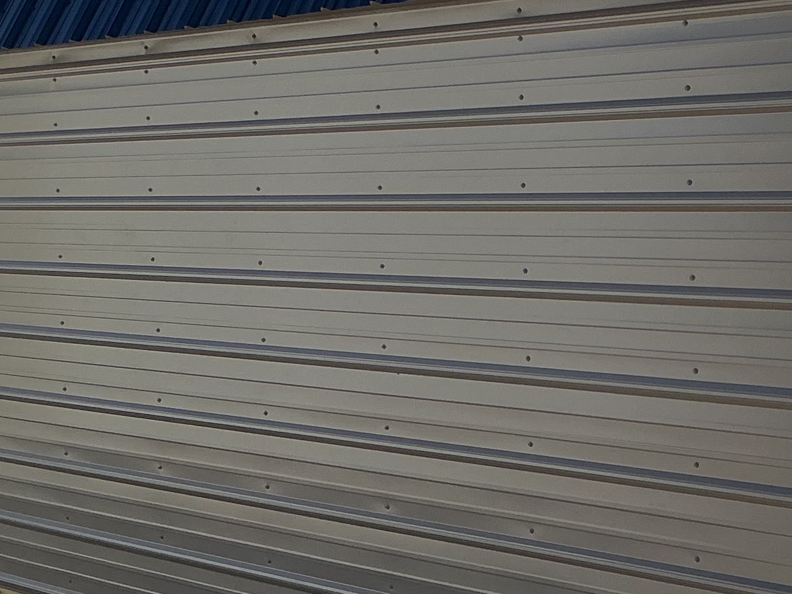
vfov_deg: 18.0
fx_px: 1876
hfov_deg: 23.3
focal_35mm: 82
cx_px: 703
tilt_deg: -0.4
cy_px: 248
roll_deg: -0.4
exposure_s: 1/1577
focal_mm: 3
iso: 25
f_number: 1.8
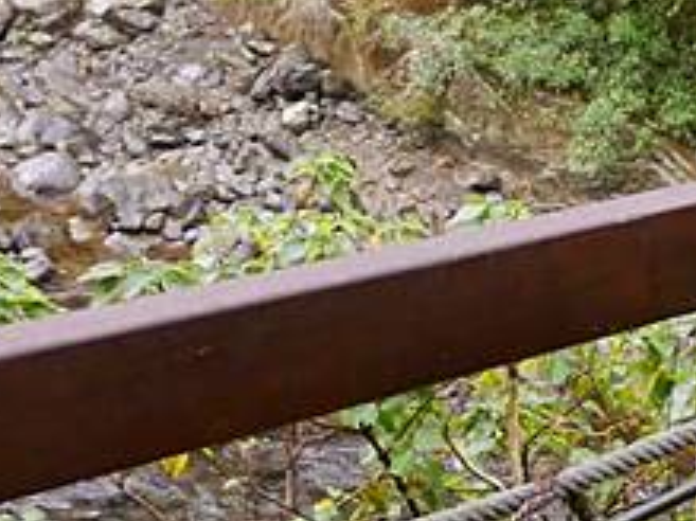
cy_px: -494
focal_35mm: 128
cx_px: 699
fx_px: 2572
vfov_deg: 10.7
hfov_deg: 15.1
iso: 320
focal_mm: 14
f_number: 2.5
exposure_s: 1/60
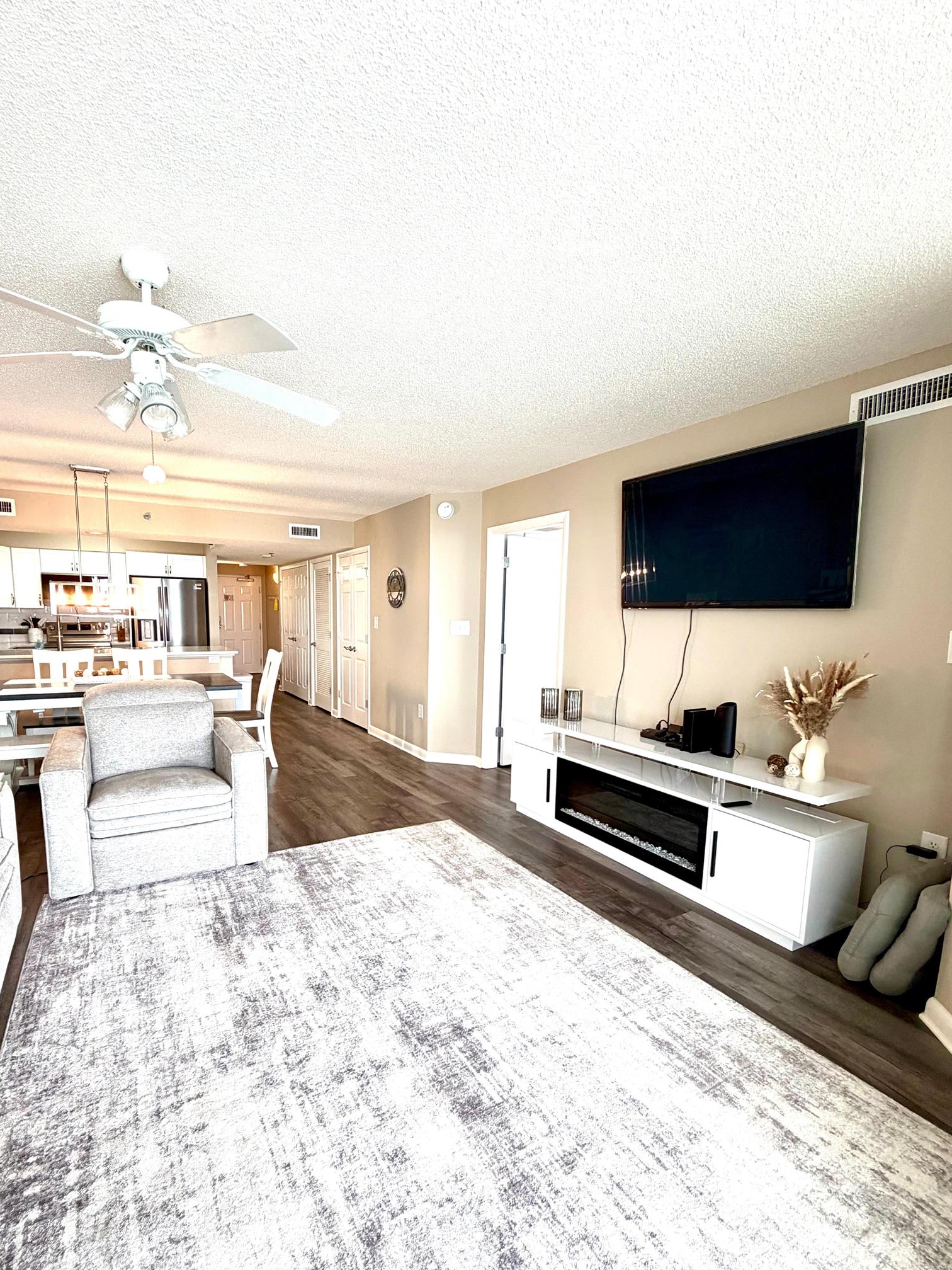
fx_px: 587
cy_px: 695
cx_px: 421
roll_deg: -1.5
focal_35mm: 16
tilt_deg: -9.5
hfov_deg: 77.8
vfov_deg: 94.2
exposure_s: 1/120
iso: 125
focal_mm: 2.22
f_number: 2.2
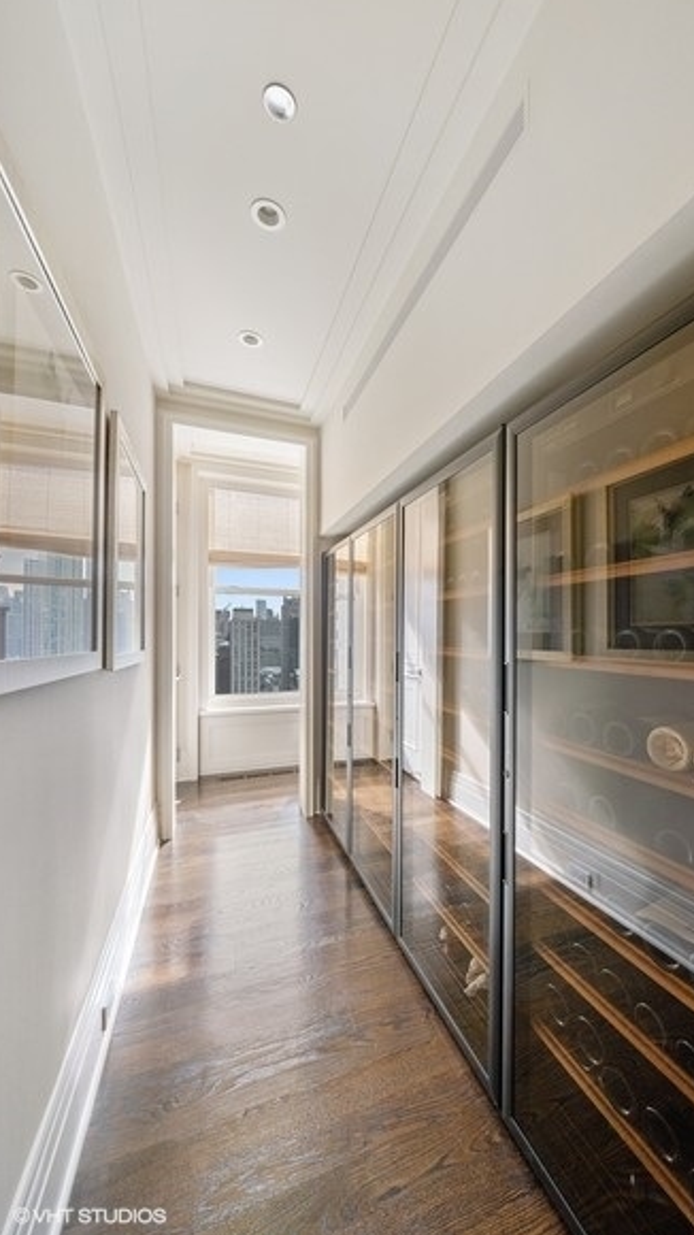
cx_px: 413
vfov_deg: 110.8
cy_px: 609
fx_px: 426
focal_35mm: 13
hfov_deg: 77.6
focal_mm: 12
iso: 400
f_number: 8
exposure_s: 1/20
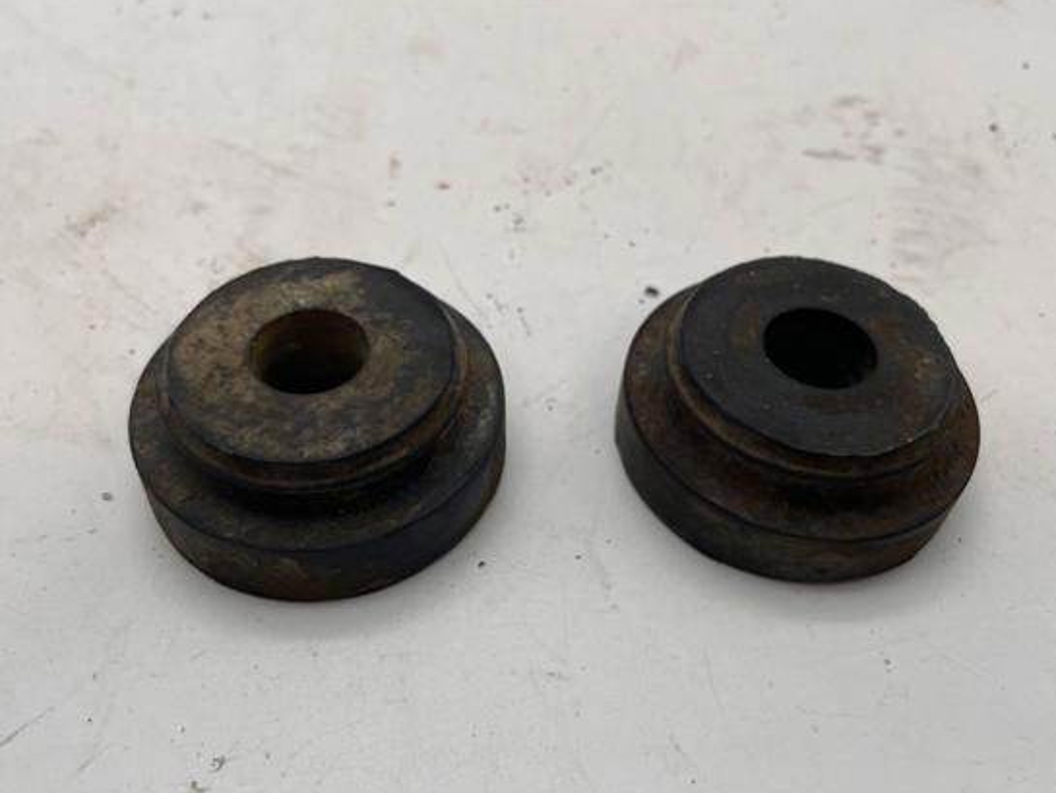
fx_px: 824
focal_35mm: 27
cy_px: 396
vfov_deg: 51.4
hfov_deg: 65.3
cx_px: 543
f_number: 1.6
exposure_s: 1/100
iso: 160
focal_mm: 6.14
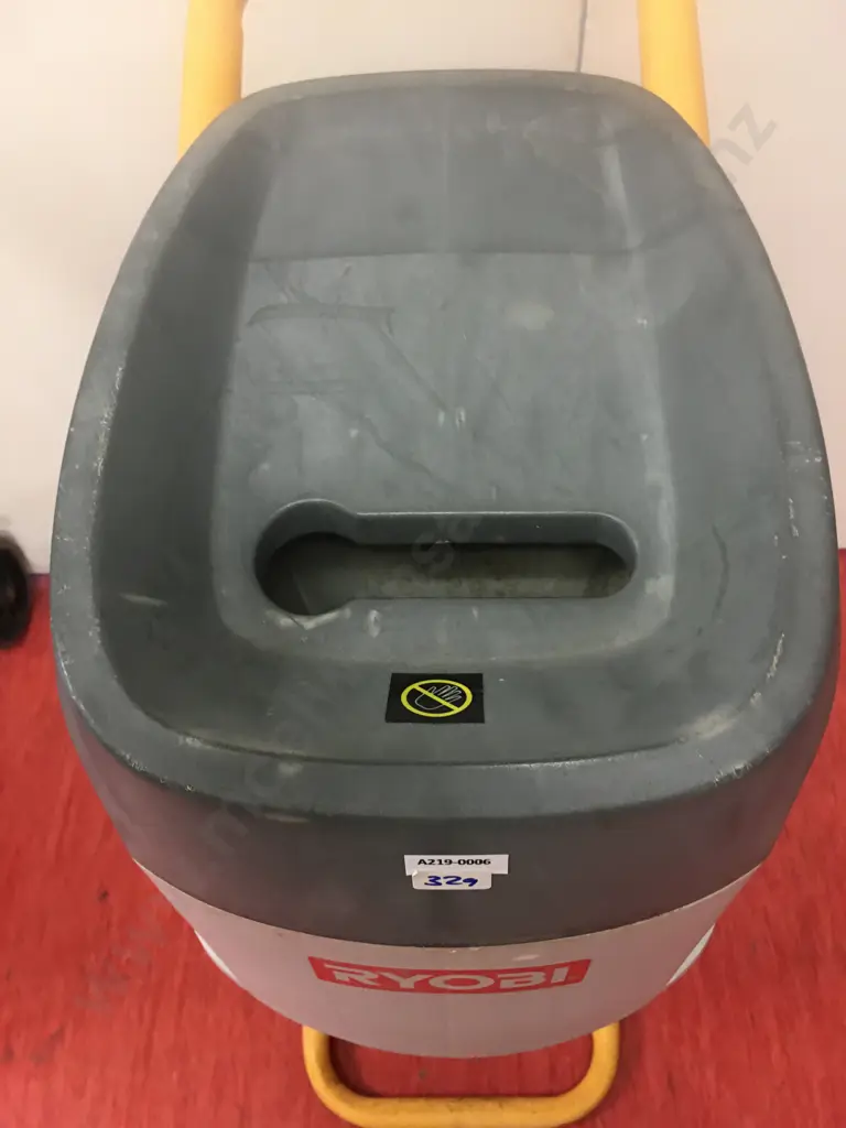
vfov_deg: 61.7
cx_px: 423
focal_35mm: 29
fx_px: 945
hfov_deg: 48.2
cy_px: 564
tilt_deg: -54.8
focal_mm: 4.15
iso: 125
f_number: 2.2
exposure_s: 1/17
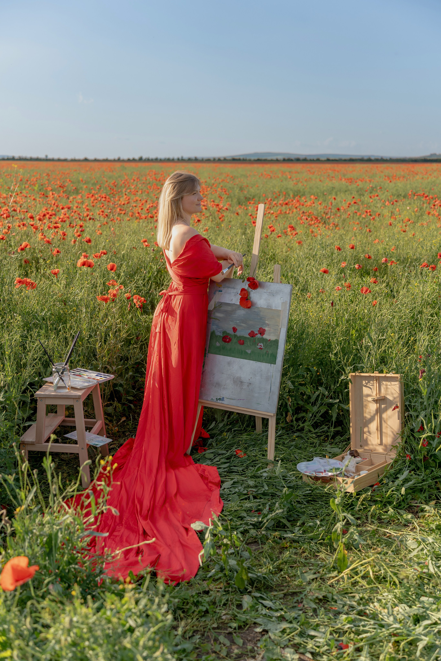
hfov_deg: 35.9
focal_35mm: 37
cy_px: 330
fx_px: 680
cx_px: 220
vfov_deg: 51.9
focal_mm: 37
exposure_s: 1/800
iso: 125
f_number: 3.2
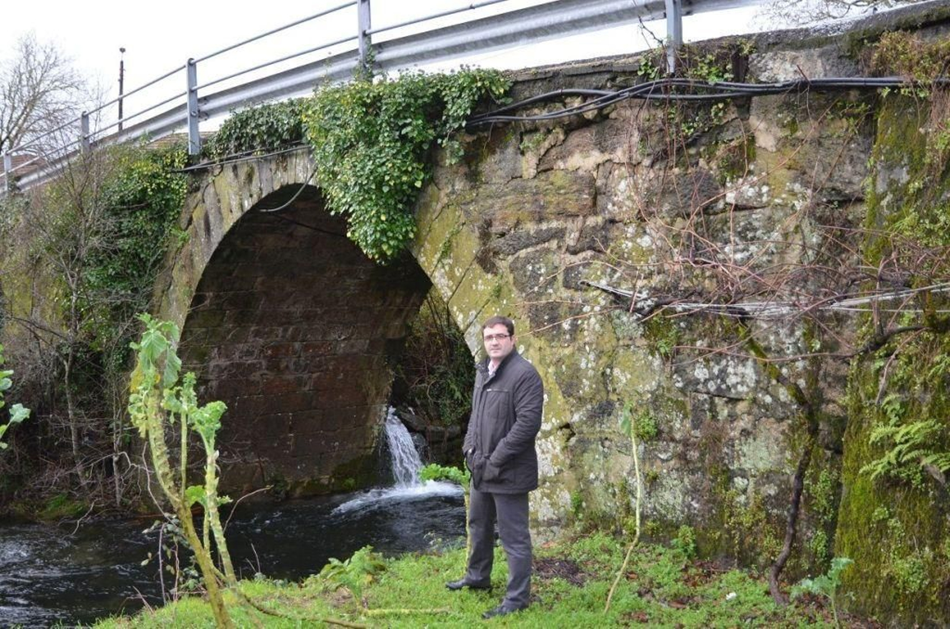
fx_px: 1027
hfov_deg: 49.7
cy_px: 314
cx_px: 475
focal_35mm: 39
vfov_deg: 34.0
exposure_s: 1/160
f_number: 4.2
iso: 200
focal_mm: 26
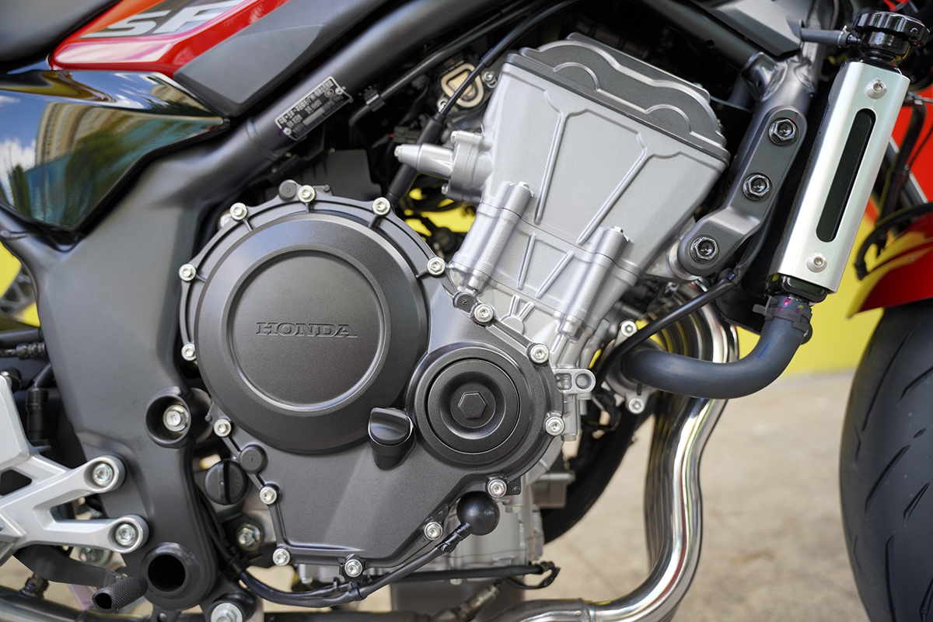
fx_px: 790
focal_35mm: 30
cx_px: 466
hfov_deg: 61.1
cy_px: 311
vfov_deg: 43.0
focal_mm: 30.5
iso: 400
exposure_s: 1/400
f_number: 2.8
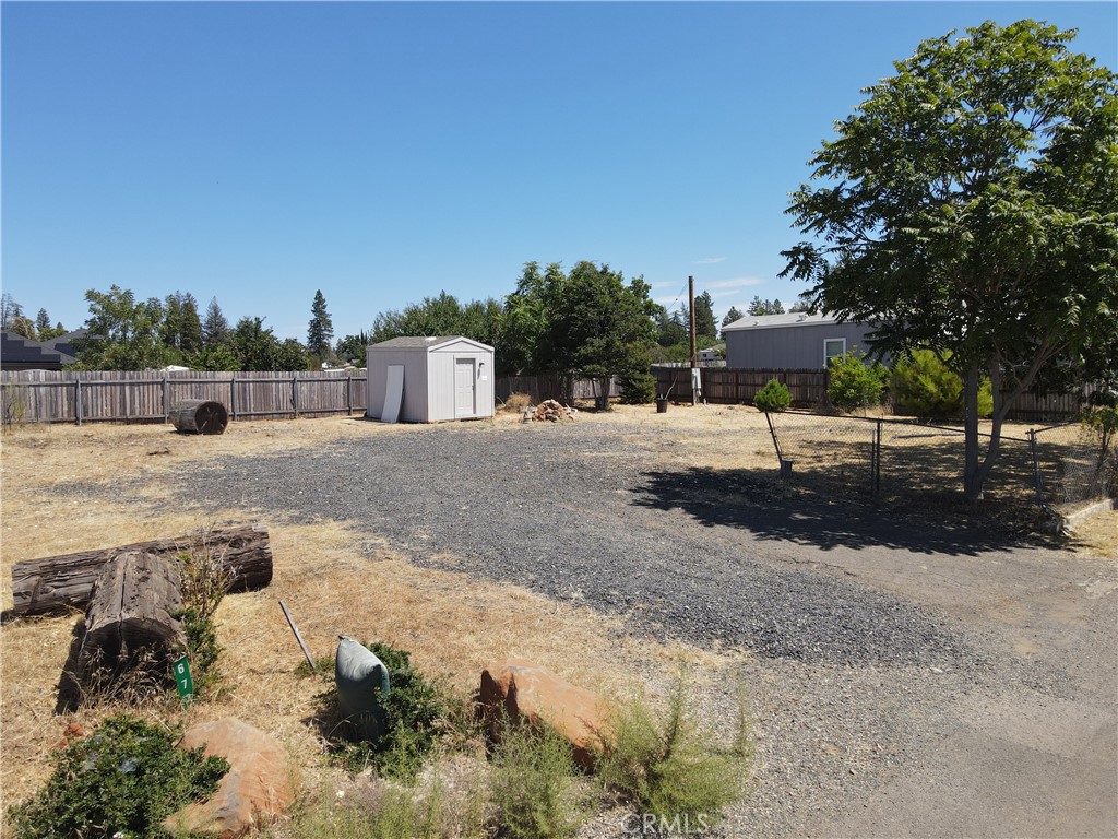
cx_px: 559
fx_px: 775
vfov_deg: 56.8
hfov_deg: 71.6
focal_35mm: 24
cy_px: 420
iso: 100
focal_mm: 4.5
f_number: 2.8
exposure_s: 1/640
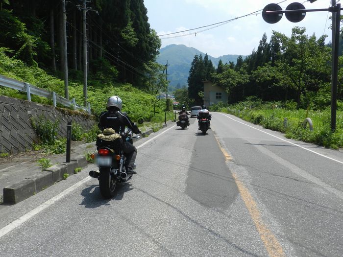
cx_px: 172
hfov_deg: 56.8
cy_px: 128
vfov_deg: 44.2
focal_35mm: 32
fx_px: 317
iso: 160
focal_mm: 5.6
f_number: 4
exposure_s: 1/1250
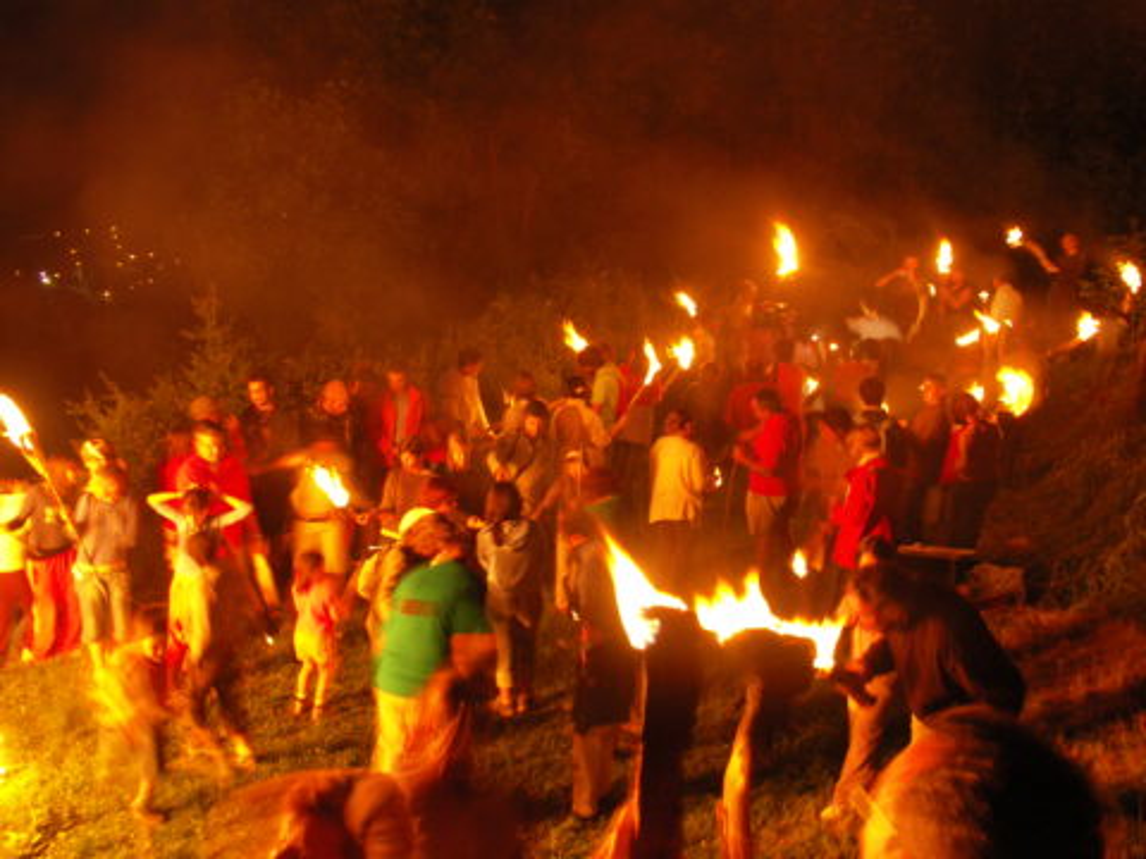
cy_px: 430
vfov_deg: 42.9
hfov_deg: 55.4
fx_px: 1093
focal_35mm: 33
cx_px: 573
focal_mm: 8.6
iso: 200
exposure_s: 1/2
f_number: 2.8
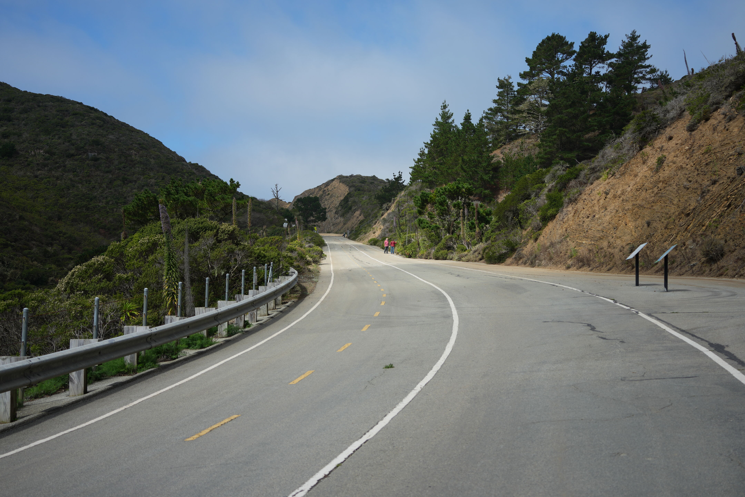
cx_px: 372
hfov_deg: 39.6
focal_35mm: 50
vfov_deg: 27.0
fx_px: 1035
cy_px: 248
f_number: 4.5
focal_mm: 50
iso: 100
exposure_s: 1/800
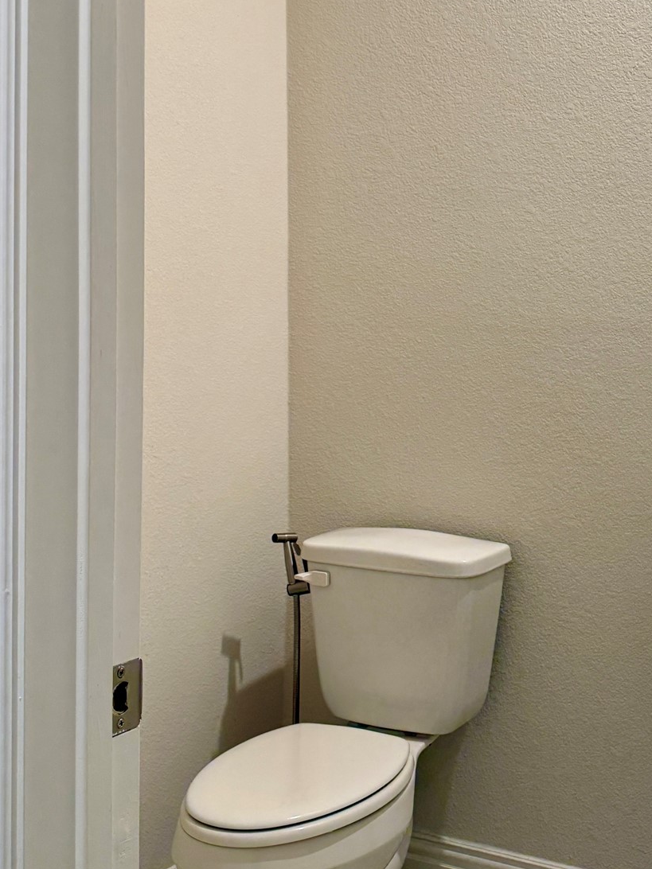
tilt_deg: -1.4
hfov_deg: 31.4
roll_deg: -0.3
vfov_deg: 41.9
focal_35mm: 45
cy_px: 349
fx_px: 1130
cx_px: 521
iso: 200
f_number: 1.78
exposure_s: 1/120
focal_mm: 6.76
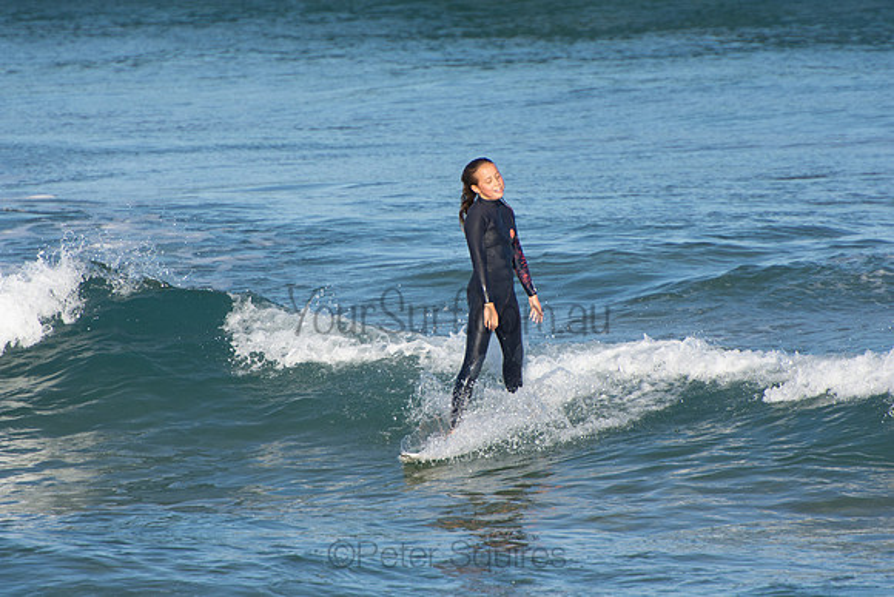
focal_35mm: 600
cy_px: 298
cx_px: 447
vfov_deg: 2.3
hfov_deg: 3.4
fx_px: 14903
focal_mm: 400
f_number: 5.6
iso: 220
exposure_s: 1/1000
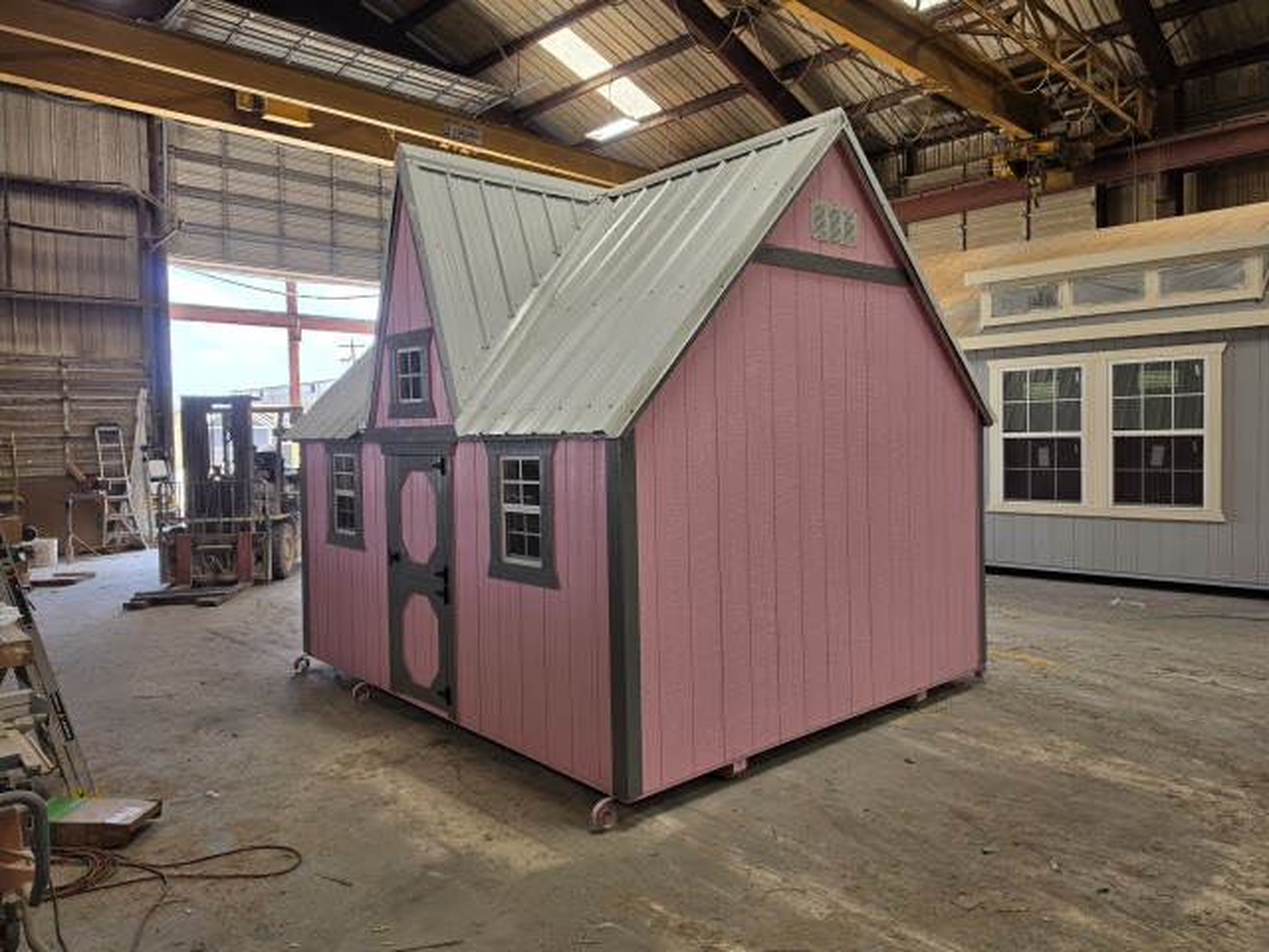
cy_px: 476
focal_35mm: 23
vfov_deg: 58.9
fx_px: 843
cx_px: 634
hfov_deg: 73.9
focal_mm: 6.5
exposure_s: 1/359
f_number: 1.4
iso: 32
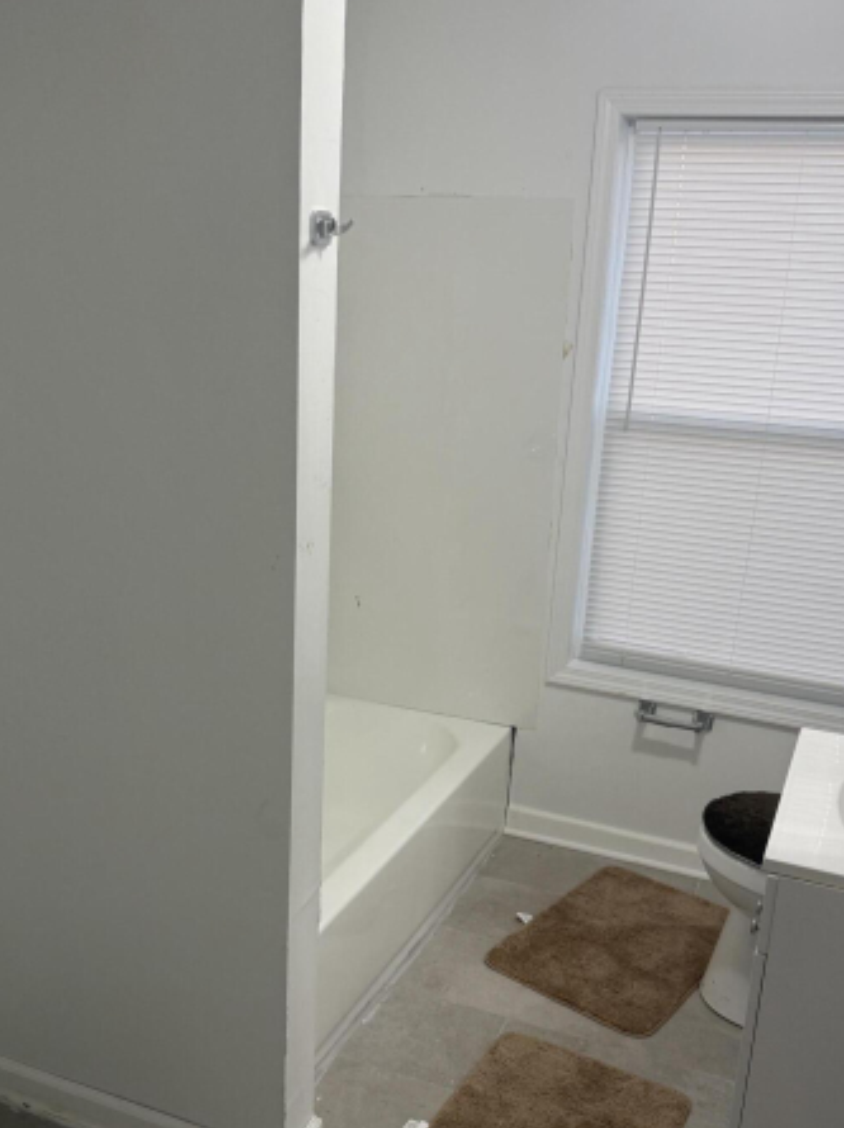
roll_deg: -3.0
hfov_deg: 39.6
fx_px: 1172
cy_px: 630
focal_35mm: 36
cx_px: 413
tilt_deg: -16.0
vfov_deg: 51.3
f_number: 1.78
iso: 160
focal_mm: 6.76
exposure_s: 1/120
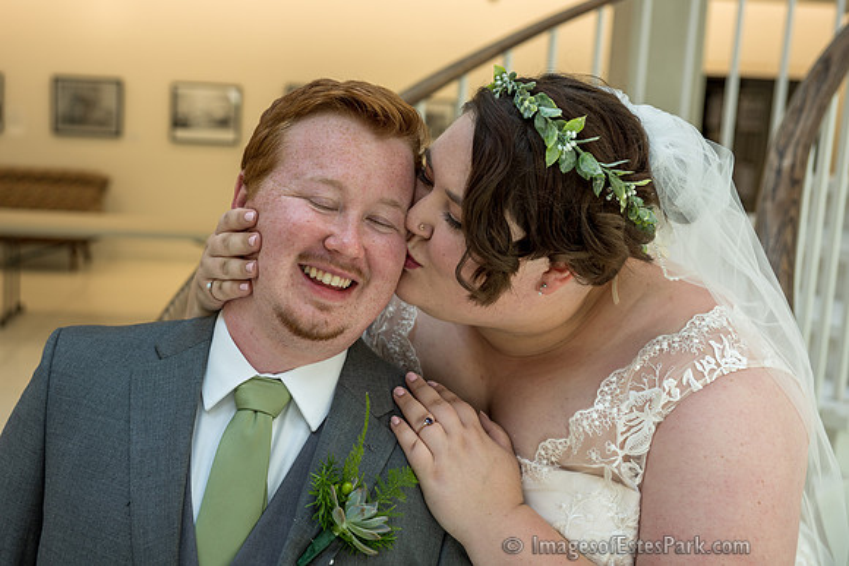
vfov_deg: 37.9
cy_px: 283
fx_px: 826
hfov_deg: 54.4
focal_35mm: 35
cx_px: 424
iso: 200
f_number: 3.2
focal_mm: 35
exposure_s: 1/200
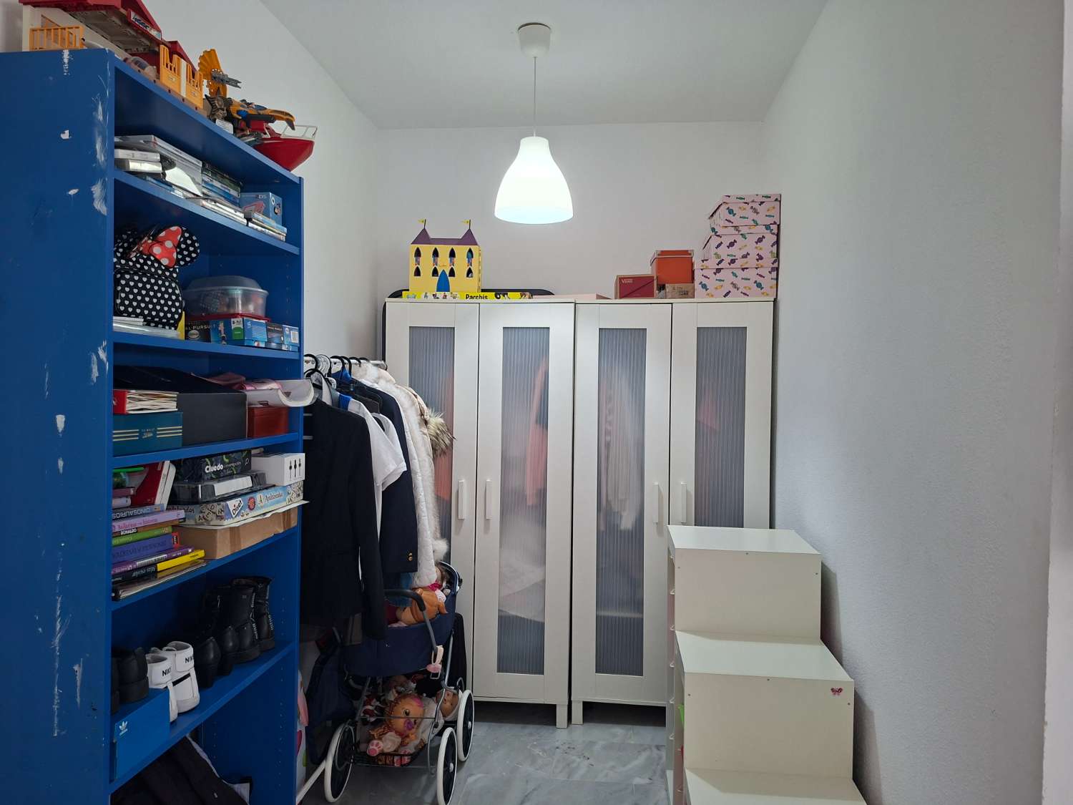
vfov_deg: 58.9
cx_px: 536
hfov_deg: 73.9
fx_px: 713
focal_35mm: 23
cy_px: 402
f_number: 1.8
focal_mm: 5.54
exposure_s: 1/60
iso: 320
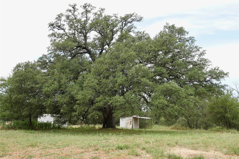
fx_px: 226
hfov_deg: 55.8
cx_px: 120
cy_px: 80
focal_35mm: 34
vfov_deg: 38.9
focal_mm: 12.33
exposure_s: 1/320
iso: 100
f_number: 4
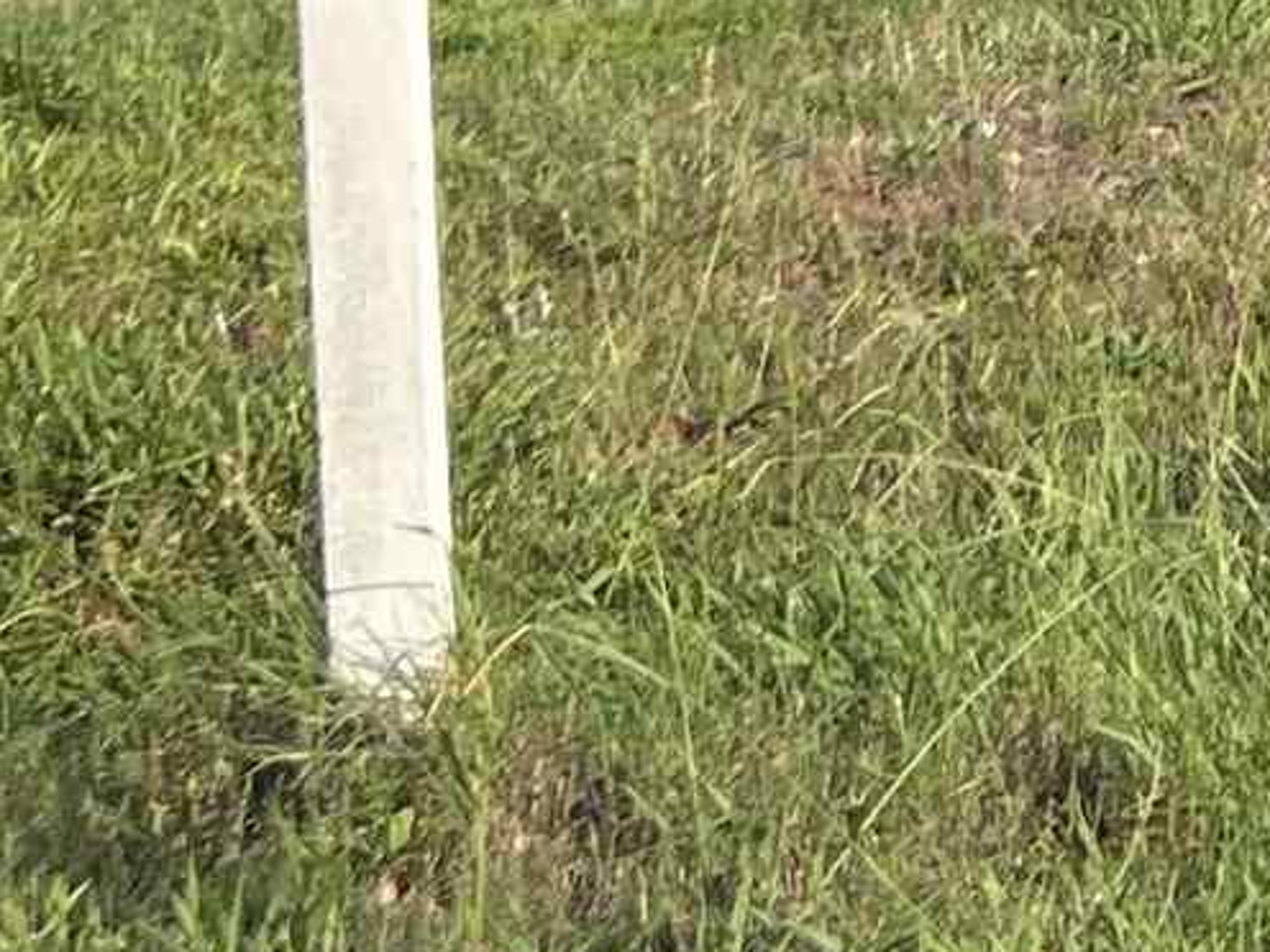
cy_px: -1681
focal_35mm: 161
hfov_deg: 11.7
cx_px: 1964
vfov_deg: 8.1
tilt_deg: +4.1
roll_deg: -0.6
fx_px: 5907
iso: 50
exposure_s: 1/2513
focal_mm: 5.7
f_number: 1.5
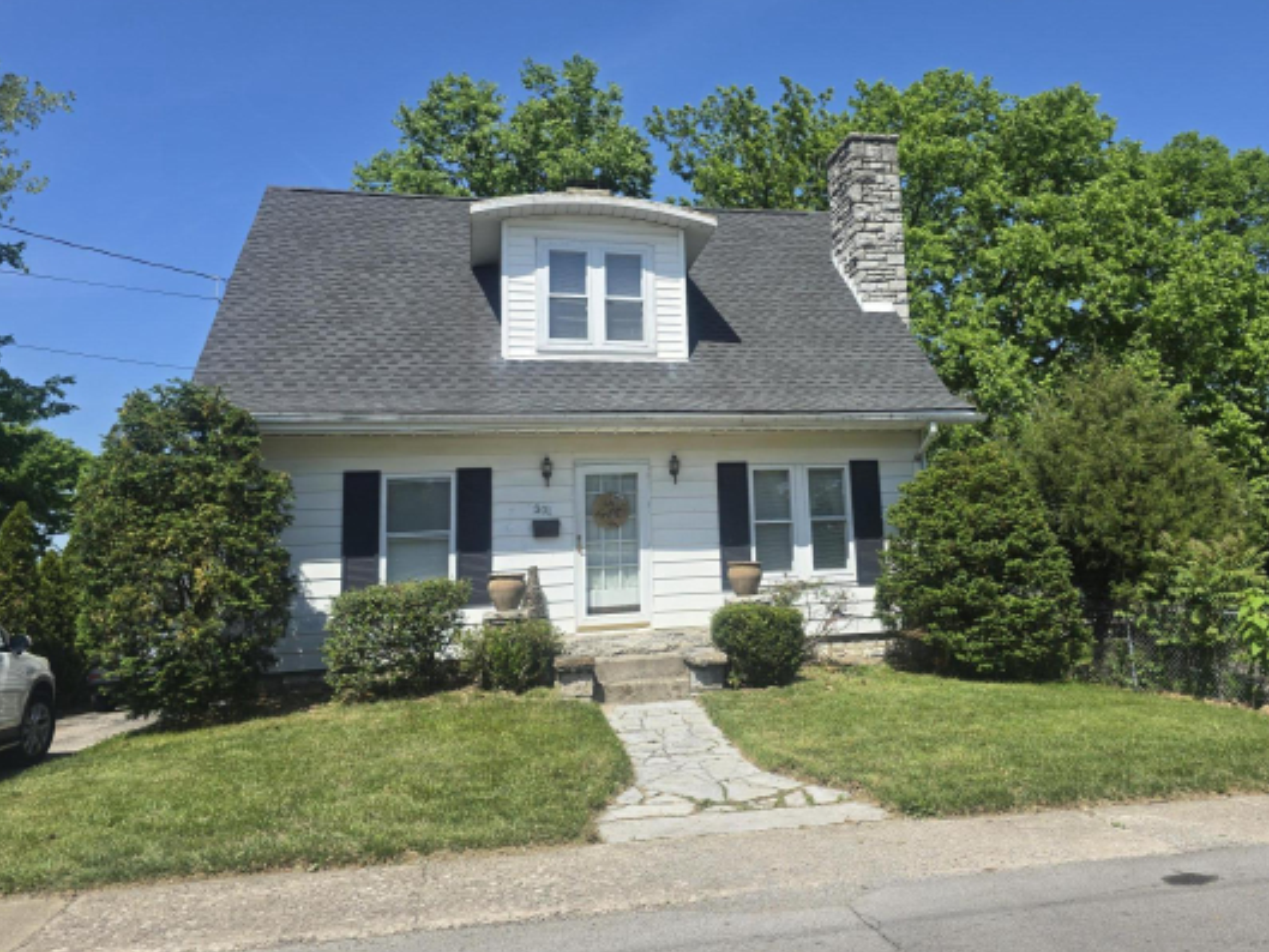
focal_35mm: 29
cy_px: 398
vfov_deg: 48.1
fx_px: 1063
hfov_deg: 61.0
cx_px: 774
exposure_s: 1/818
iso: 12
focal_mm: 6.3
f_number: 1.7
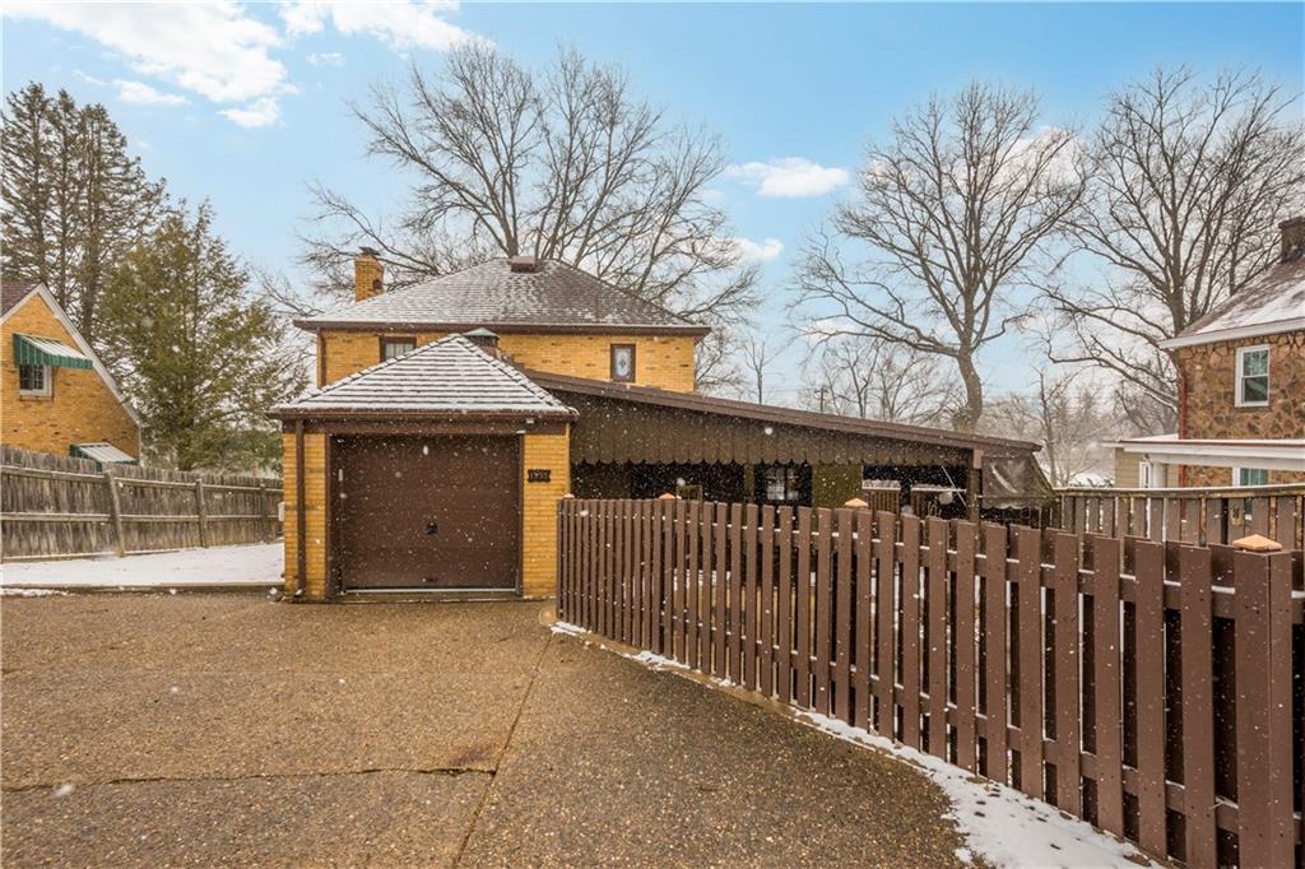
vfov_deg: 67.3
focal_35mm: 18
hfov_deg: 90.0
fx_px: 652
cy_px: 434
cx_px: 652
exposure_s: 1/500
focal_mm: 12
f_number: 6.3
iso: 100
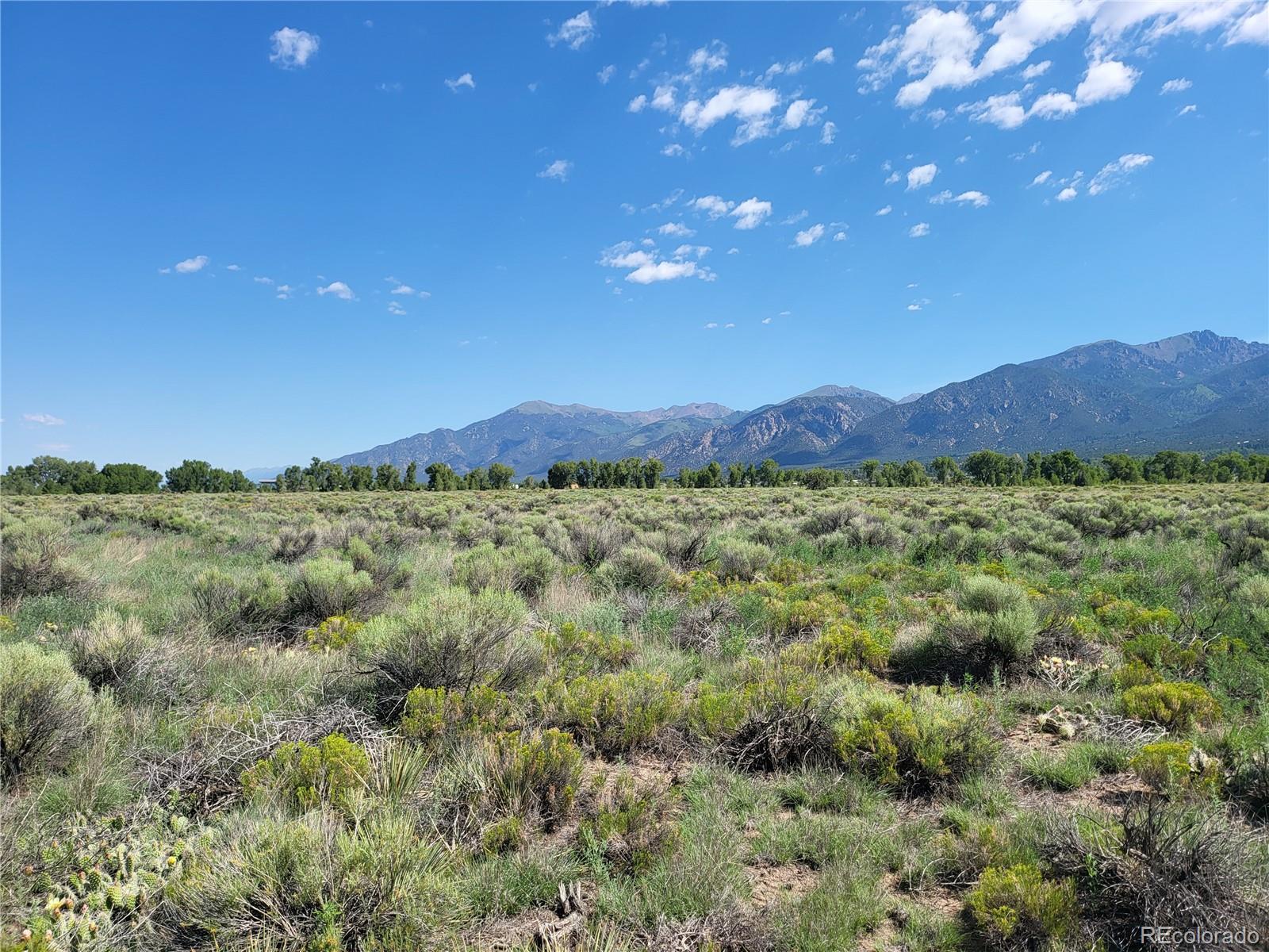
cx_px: 634
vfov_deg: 56.8
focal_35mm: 24
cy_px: 476
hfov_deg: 71.6
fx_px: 880
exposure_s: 1/2094
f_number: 1.8
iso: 40
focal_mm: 5
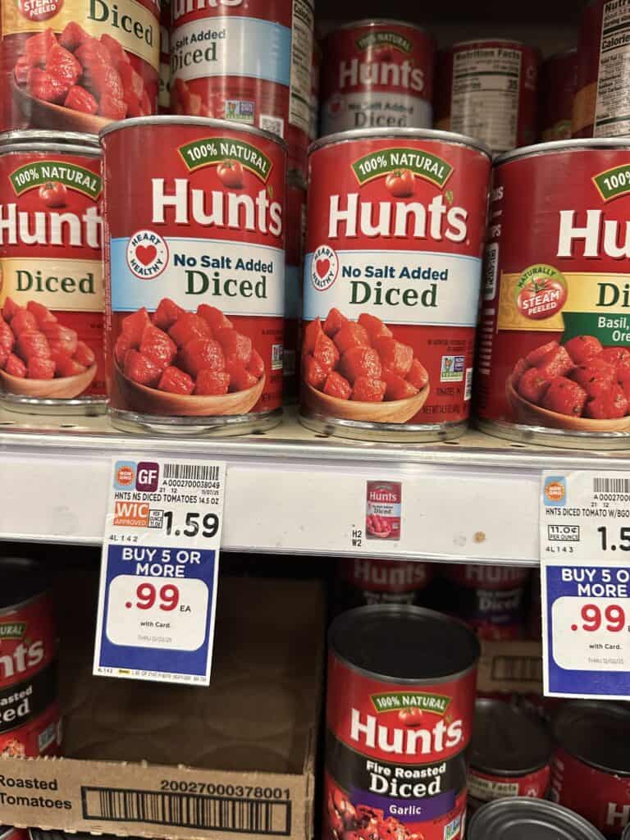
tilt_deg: -10.6
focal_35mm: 24
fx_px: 582
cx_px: 315
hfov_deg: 56.8
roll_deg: -4.2
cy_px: 420
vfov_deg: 71.6
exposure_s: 1/76
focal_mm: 6.86
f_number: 1.78
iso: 250
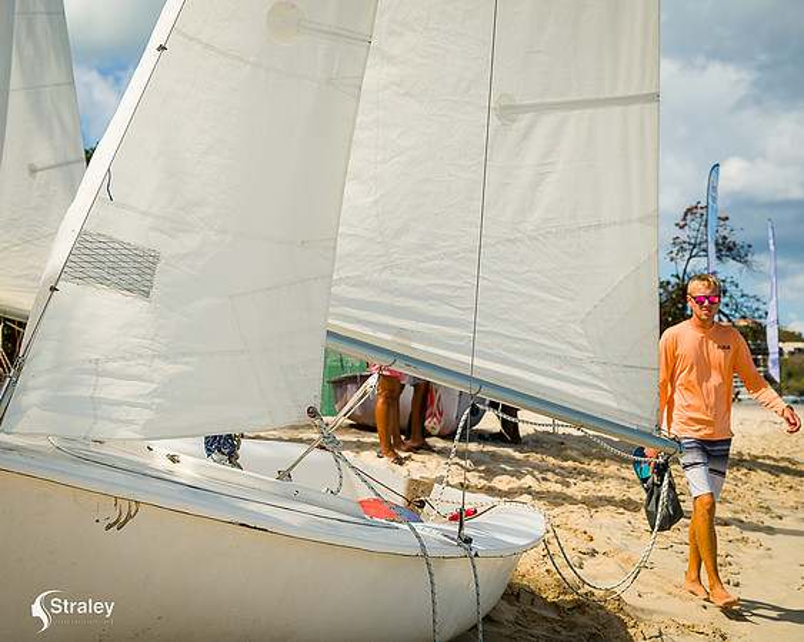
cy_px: 321
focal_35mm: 62
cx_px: 376
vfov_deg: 24.6
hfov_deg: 30.5
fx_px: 1473
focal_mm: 55
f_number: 6.3
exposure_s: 1/320
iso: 64
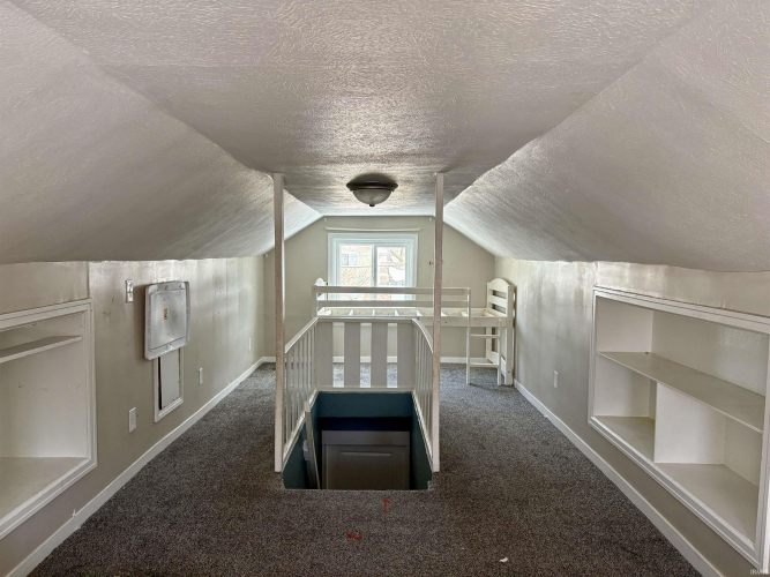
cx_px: 385
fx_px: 578
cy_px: 288
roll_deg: +0.4
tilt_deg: -4.0
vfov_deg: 53.0
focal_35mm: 26
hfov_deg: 67.3
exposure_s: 1/122
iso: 125
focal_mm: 5.96
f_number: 1.6
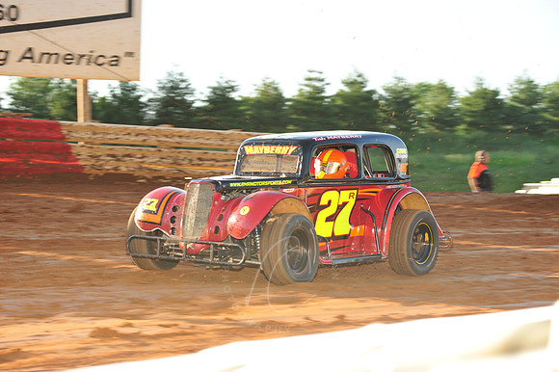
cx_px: 280
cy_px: 186
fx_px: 1629
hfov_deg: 19.5
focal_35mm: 105
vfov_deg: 13.0
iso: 400
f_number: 7.1
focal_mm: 105
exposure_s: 1/320
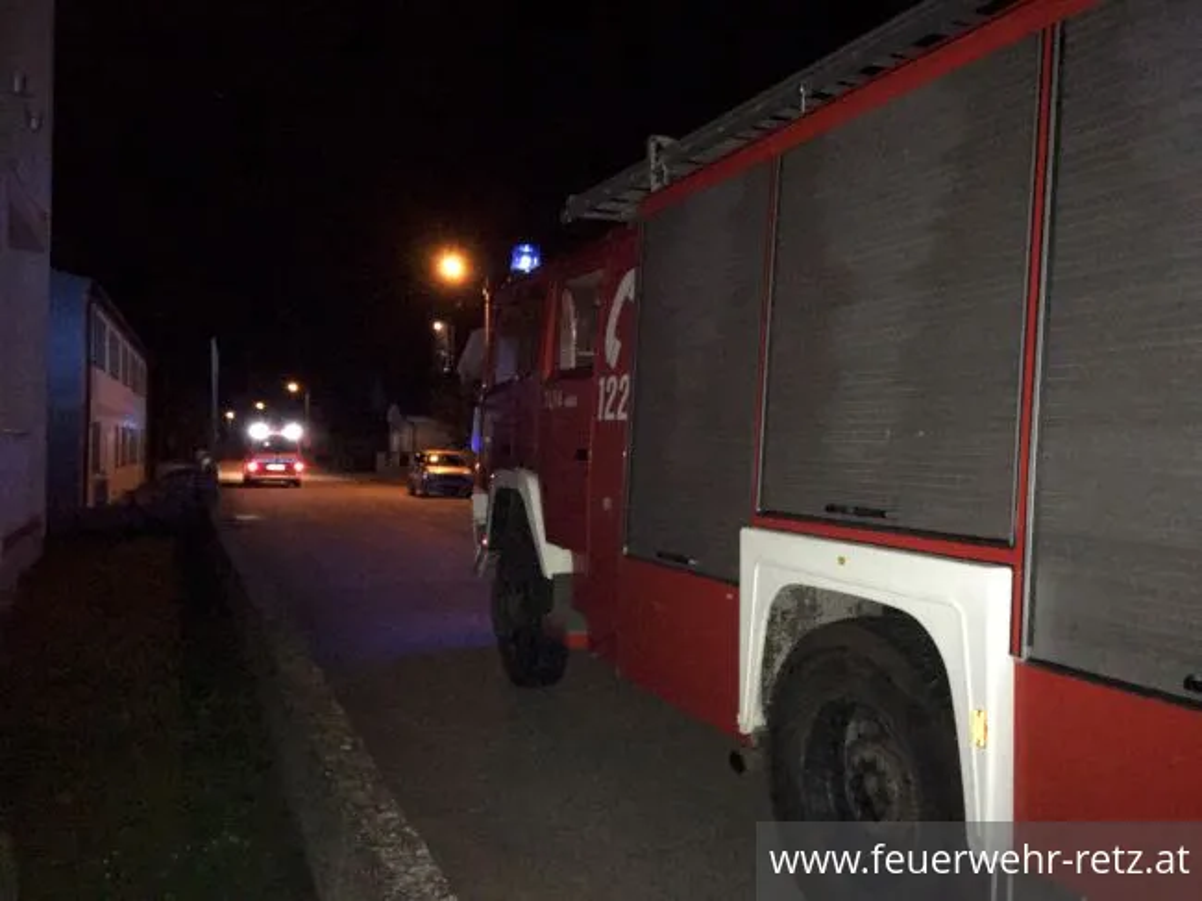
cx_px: 601
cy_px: 450
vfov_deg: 48.2
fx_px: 1007
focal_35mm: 29
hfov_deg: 61.7
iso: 1250
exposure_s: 1/17
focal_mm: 4.15
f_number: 2.2
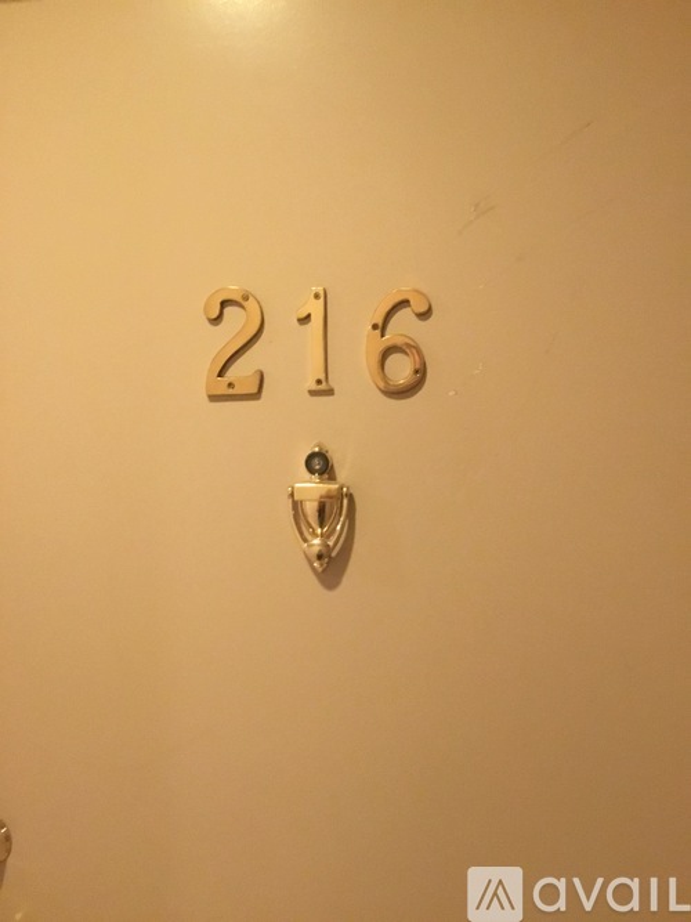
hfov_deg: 45.4
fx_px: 825
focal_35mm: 31
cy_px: 461
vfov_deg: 58.4
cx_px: 346
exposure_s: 1/24
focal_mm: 3.3
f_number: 2.4
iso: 250
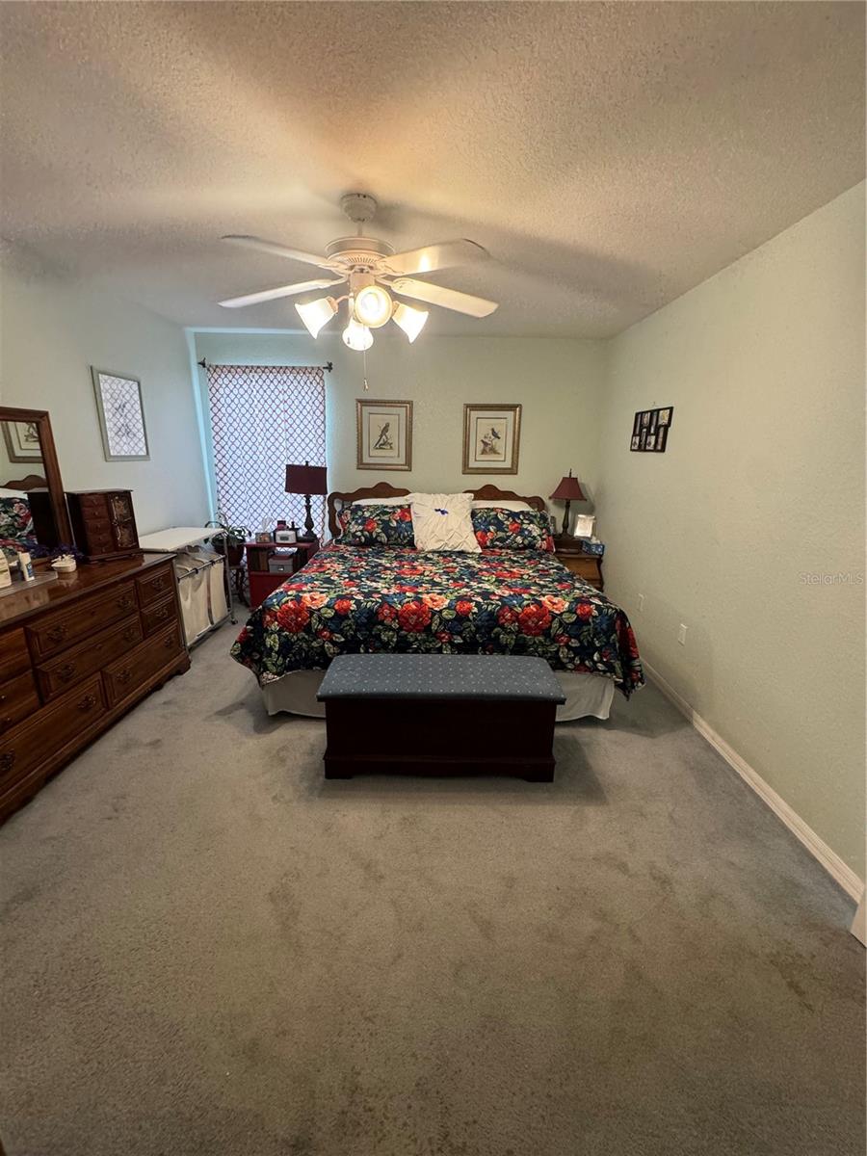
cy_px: 578
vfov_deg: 102.1
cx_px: 434
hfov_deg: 85.7
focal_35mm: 14
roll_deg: -1.6
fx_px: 468
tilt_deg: -17.3
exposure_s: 1/60
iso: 400
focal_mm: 2.22
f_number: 2.2
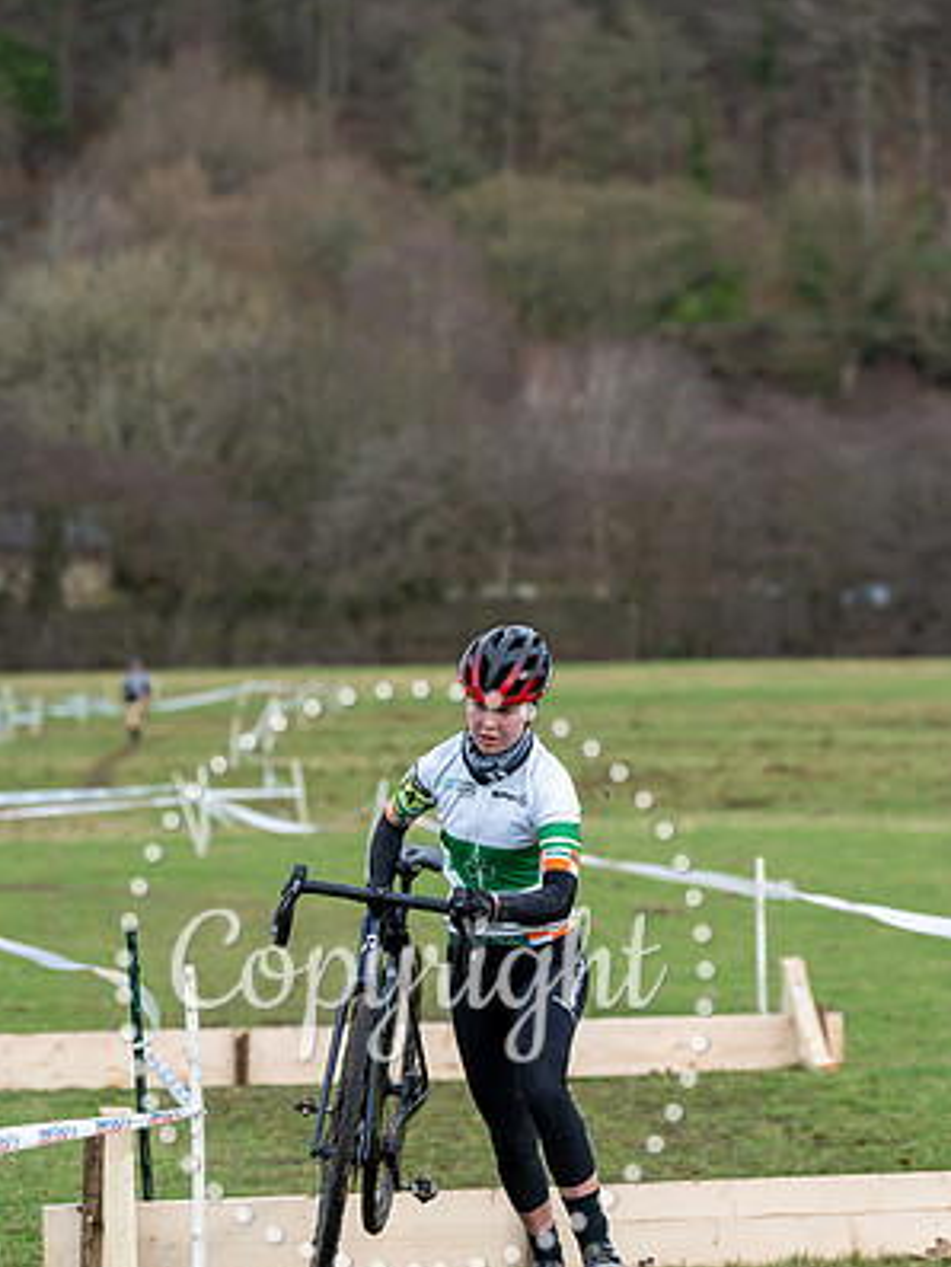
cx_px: 476
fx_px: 4430
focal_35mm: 121
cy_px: 708
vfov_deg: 16.3
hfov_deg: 12.3
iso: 1250
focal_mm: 111
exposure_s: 1/1000
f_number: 3.5
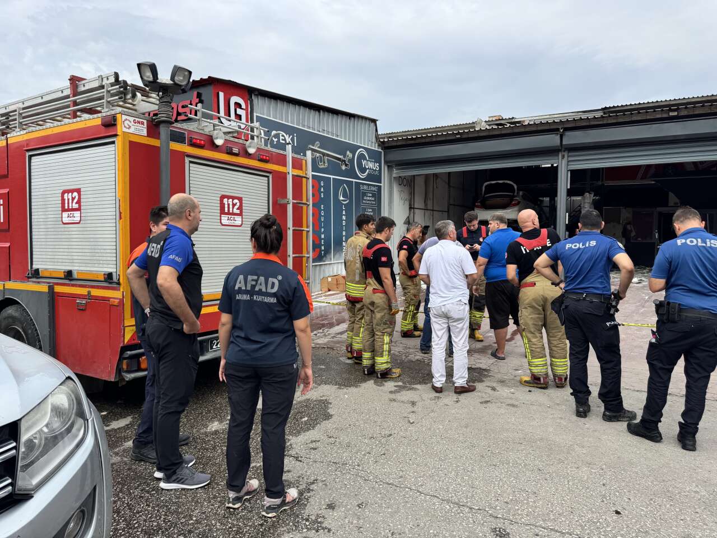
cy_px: 269
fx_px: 497
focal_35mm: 24
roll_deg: +1.9
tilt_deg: -8.2
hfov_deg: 71.6
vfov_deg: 56.8
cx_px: 358
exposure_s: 1/2833
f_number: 1.78
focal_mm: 6.76
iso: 80
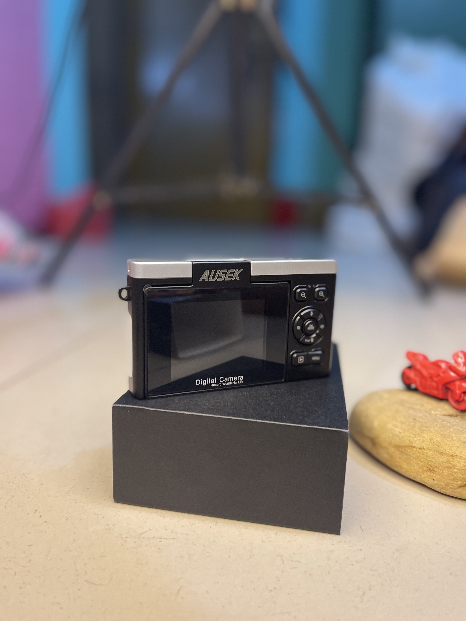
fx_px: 467
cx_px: 233
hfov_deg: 53.1
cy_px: 310
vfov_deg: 67.3
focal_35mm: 26
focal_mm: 5.1
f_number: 1.6
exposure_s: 1/50
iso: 200
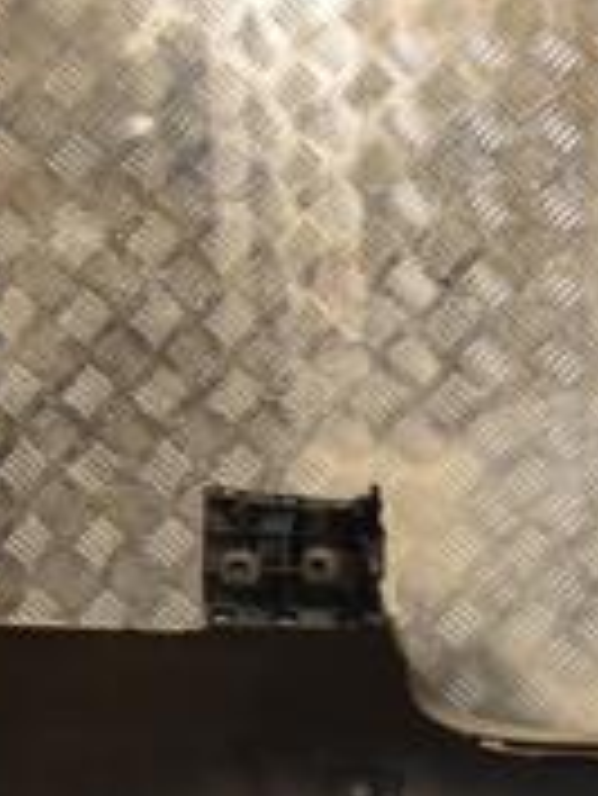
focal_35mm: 88
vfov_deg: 21.6
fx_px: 2025
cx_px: 1142
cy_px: 747
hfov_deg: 14.4
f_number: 5
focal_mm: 18
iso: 800
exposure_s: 1/200
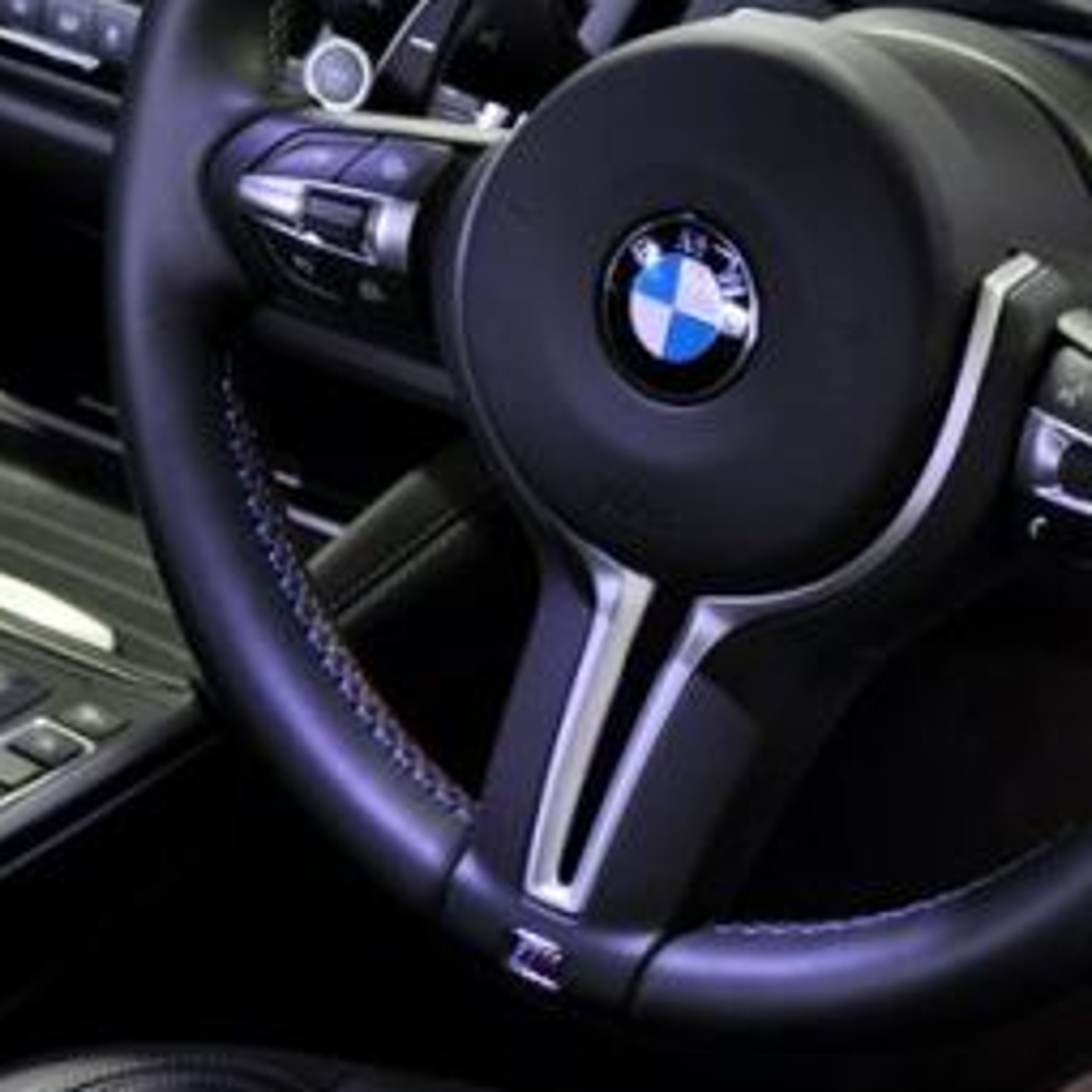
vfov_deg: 14.8
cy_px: 276
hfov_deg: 14.9
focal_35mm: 117
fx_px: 4176
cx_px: 668
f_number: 4.5
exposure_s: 1/13
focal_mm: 40
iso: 800
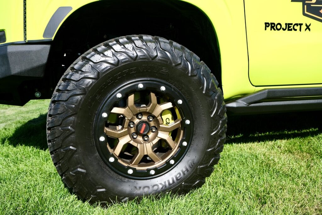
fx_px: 268
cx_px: 161
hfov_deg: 61.9
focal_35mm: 30
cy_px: 108
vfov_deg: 43.6
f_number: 5.6
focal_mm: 20.2
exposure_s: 1/680
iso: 320
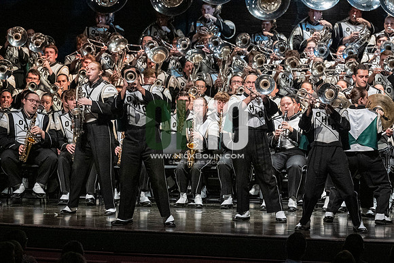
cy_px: 132
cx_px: 197
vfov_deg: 6.1
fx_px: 2461
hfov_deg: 9.2
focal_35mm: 225
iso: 4000
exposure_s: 1/500
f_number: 4
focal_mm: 150
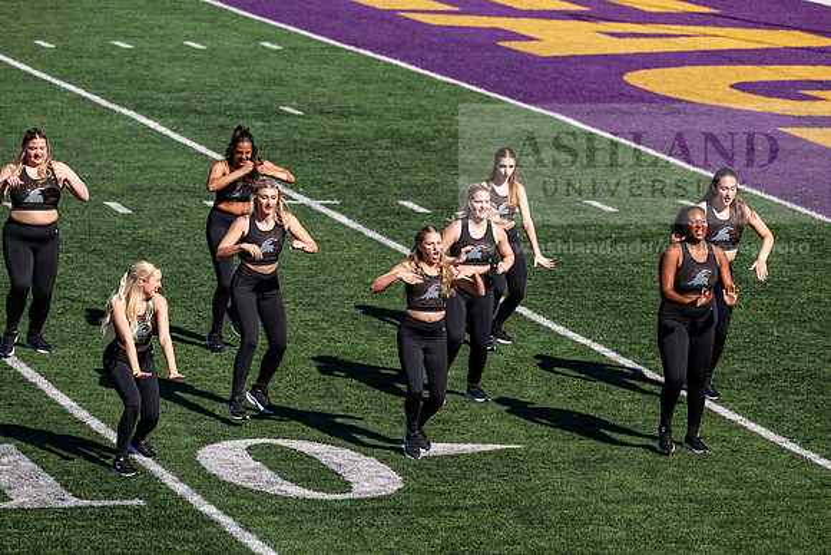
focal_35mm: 190
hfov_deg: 10.8
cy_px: 278
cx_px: 416
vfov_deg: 7.2
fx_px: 4387
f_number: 5
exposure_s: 1/1000
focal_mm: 190
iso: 160
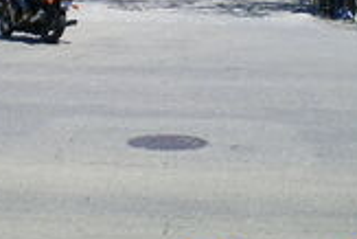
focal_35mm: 97
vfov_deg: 13.7
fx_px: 963
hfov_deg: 20.9
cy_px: -53
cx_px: 125
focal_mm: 6.3
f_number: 4.6
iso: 64
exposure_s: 1/250
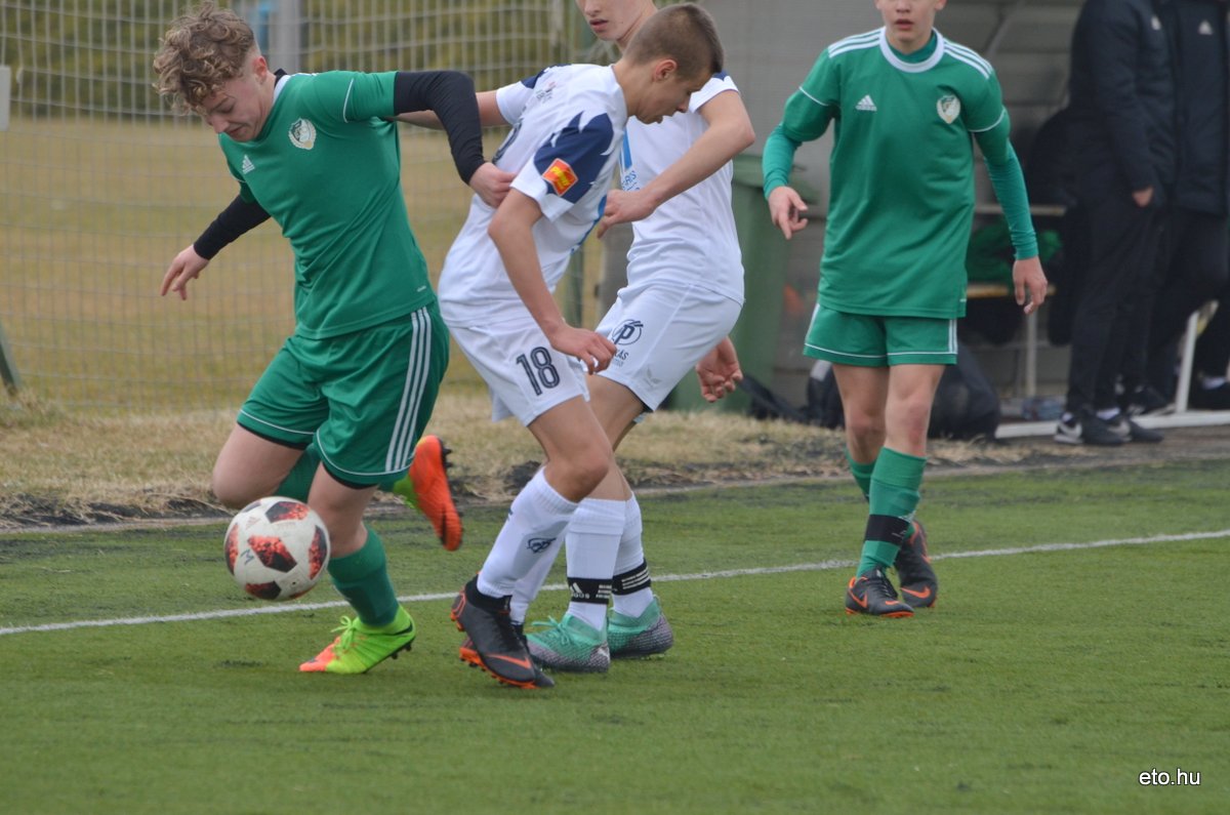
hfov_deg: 5.5
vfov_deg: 3.7
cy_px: 408
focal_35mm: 375
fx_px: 12787
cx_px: 615
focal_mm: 250
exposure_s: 1/500
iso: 400
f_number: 6.3
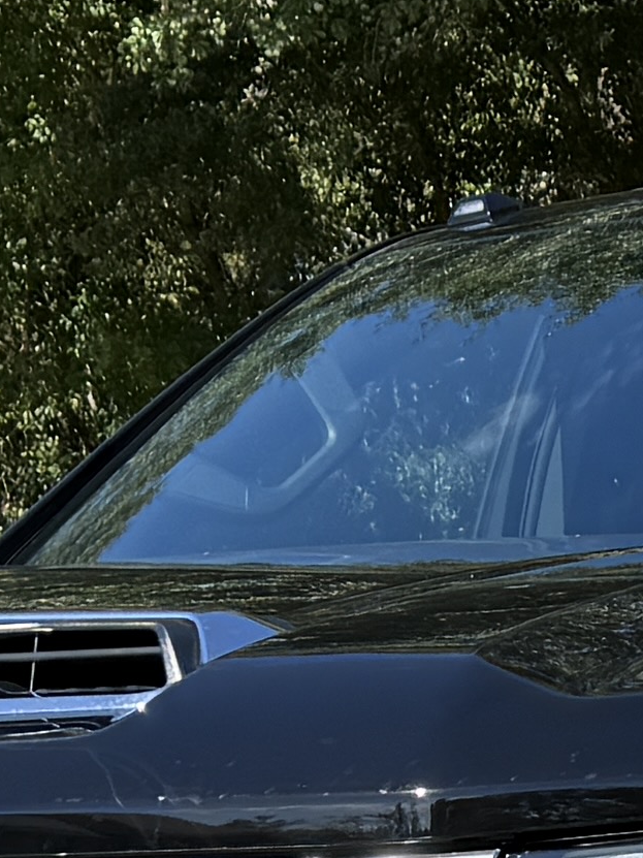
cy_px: 1329
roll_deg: +1.4
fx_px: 4088
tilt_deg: -6.9
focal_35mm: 165
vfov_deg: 11.4
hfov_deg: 8.4
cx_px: 1402
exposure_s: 1/1949
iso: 80
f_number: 1.78
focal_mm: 6.76
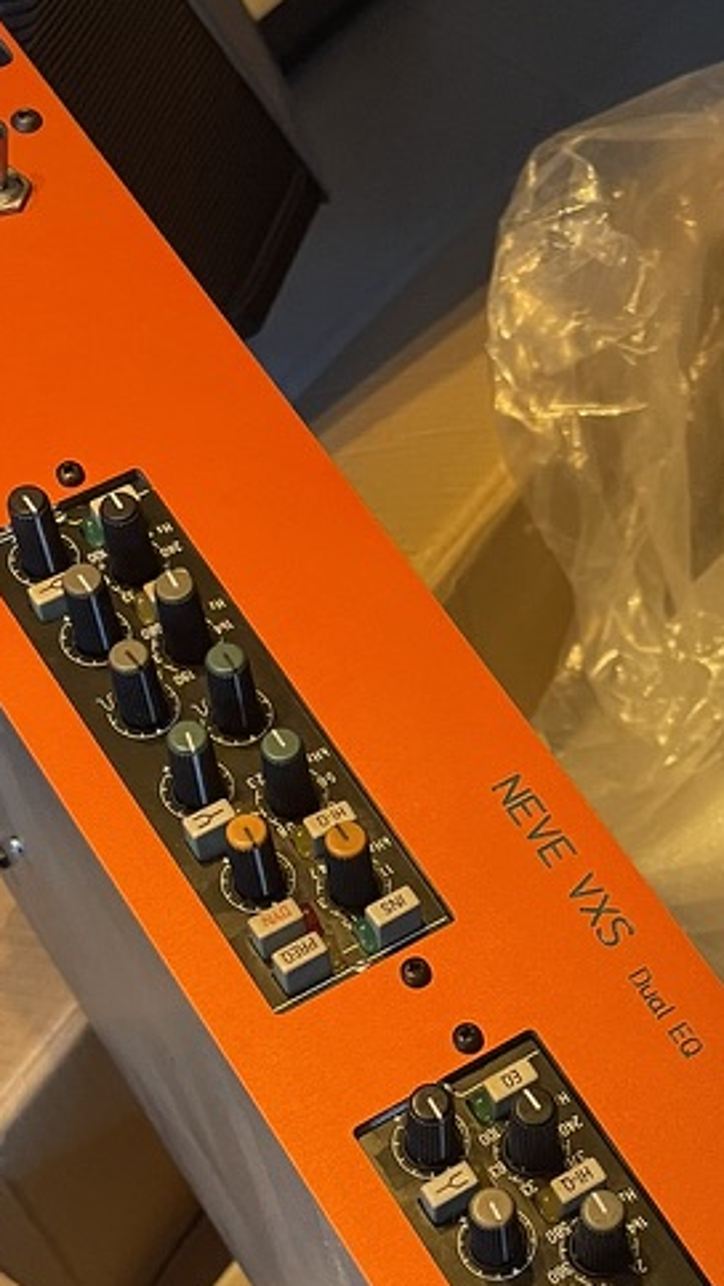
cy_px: 993
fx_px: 2046
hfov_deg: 19.8
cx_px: 599
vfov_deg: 34.0
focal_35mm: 60
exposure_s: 1/50
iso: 400
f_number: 1.6
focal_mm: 4.2
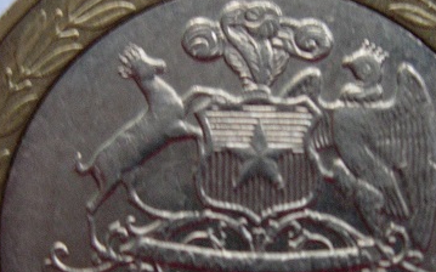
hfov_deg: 21.6
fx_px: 1140
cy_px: 250
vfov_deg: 13.5
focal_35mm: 96
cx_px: 254
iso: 200
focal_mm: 7.8
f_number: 2.8
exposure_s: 1/21.3
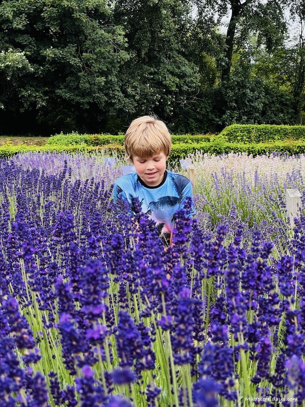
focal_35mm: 77
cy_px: 204
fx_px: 905
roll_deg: +0.9
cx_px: 152
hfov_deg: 19.1
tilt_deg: -4.0
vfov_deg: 25.3
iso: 32
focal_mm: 9
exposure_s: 1/187
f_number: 2.8
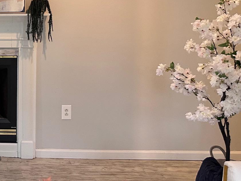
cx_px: -40
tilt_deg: -6.5
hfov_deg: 29.2
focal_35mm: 58
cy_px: 61
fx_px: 404
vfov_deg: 25.1
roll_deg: +0.3
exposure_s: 1/60
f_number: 1.78
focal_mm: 6.86
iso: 400
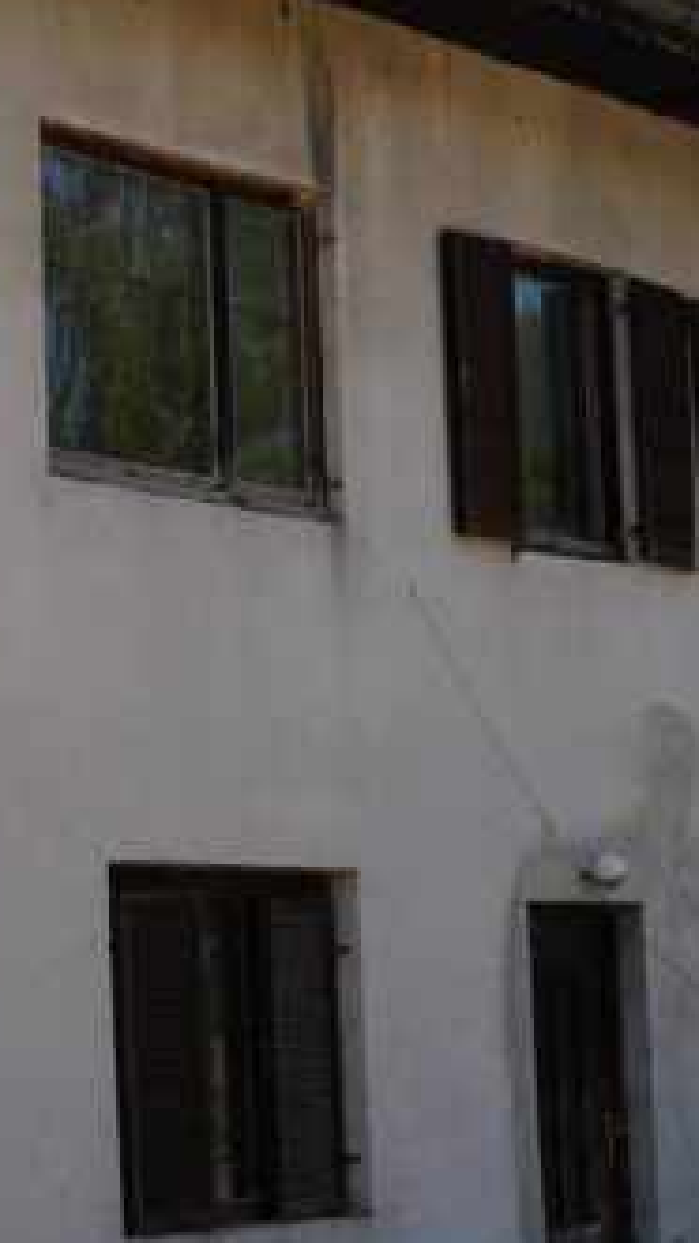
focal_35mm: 121
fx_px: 3978
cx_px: -241
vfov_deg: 17.7
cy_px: 468
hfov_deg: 9.8
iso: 100
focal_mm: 24.8
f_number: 9.5
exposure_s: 1/125
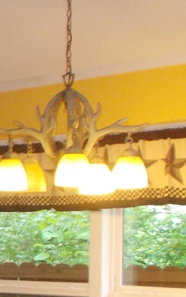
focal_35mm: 129
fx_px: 1046
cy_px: 239
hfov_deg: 8.8
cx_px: -324
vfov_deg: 16.1
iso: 320
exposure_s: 1/25
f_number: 3.2
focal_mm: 4.6
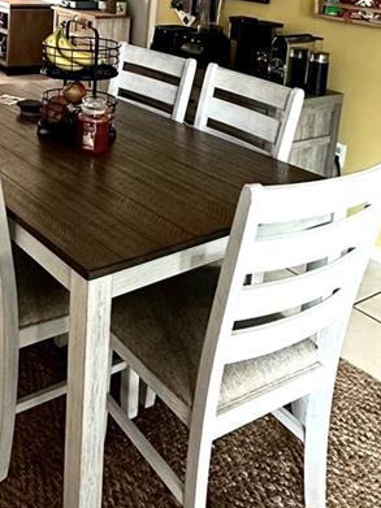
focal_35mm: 43
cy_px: 78
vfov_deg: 41.3
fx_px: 631
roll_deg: -3.6
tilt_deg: -12.1
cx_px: 96
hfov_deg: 32.9
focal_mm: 2.22
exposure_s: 1/60
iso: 500
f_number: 2.2
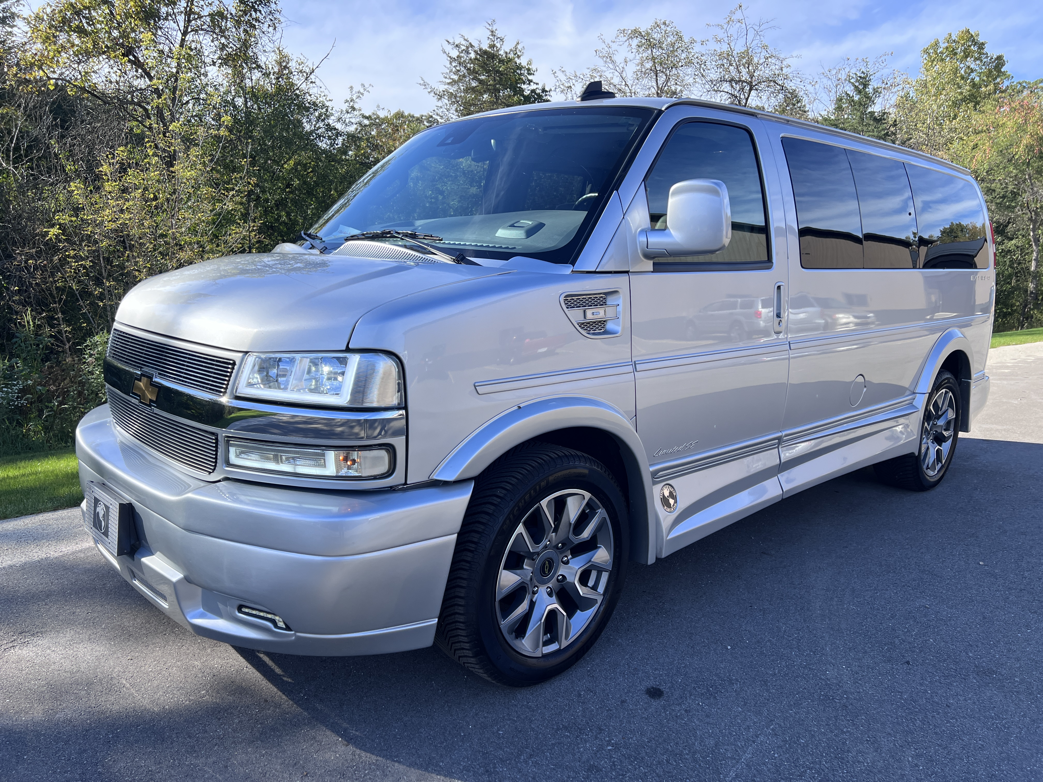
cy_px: 391
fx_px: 783
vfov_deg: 53.1
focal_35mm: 26
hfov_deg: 67.3
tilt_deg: -8.0
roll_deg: -0.2
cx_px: 522
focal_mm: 5.7
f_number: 1.5
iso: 50
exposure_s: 1/1511
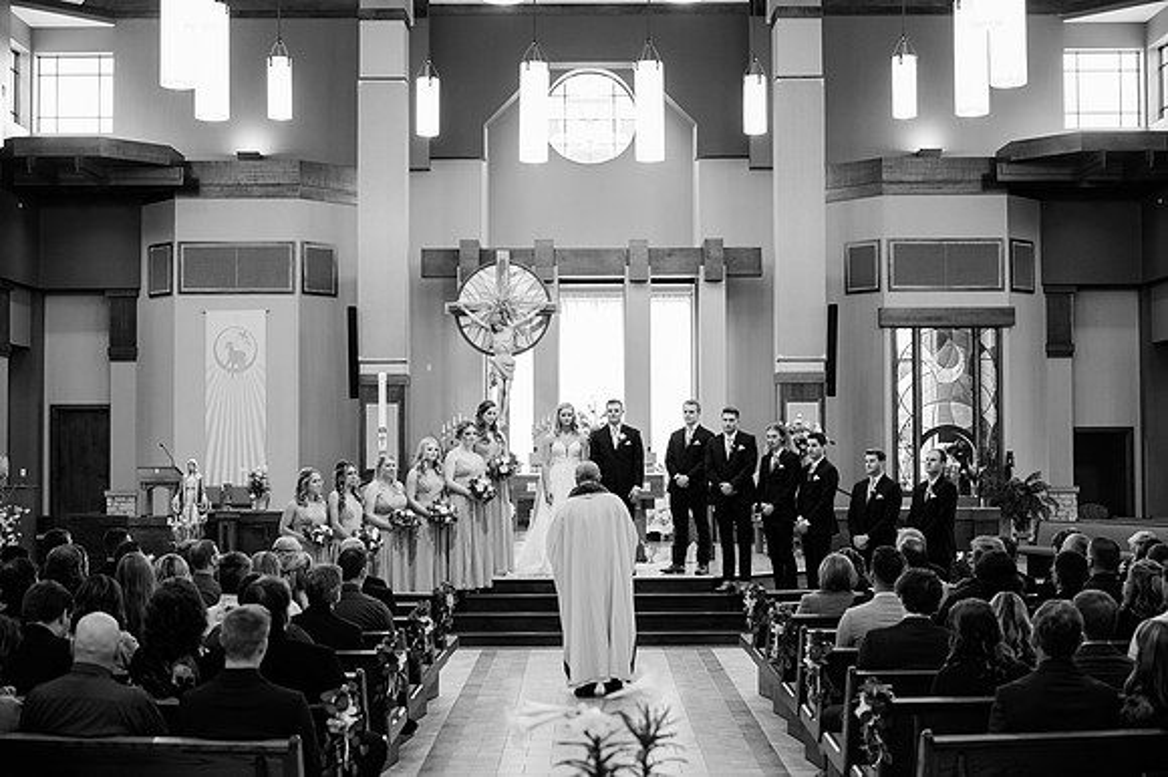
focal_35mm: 52
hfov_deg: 38.5
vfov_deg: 26.2
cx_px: 574
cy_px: 388
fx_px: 1672
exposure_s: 1/250
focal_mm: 49
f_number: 2.8
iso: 1000
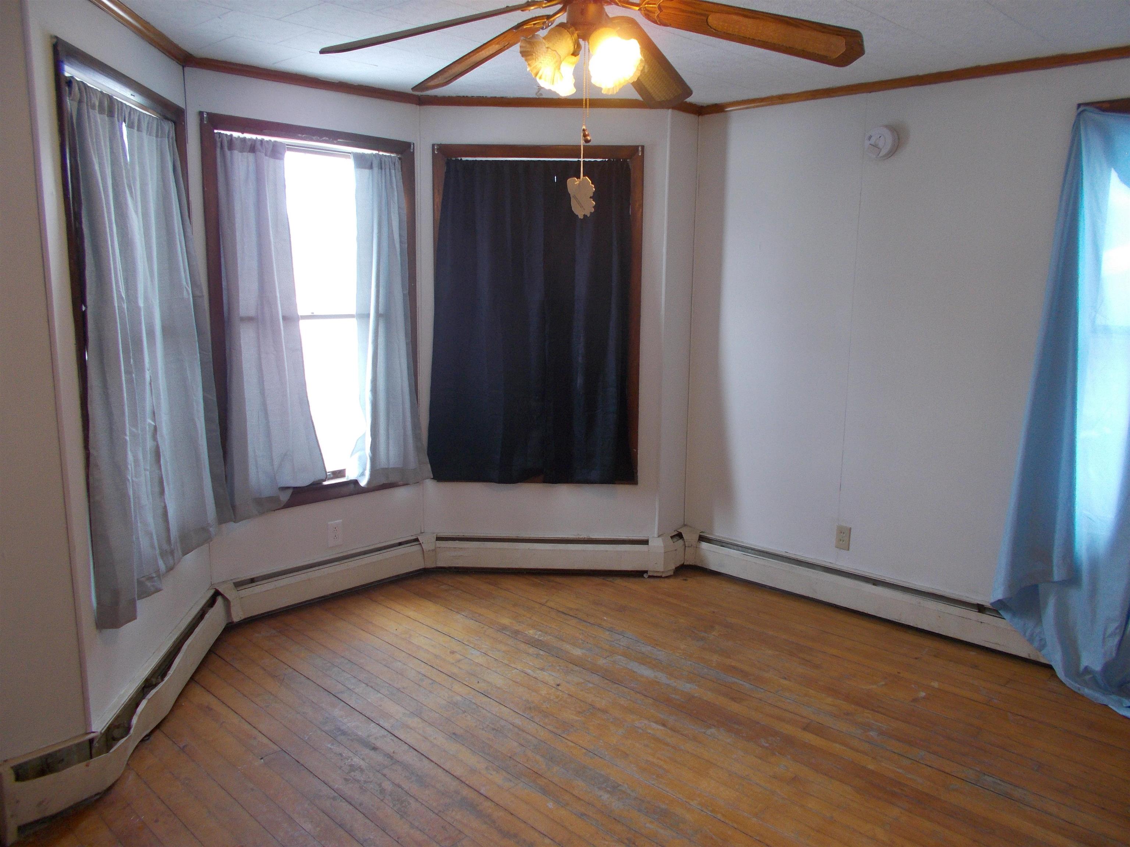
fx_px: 849
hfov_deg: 67.3
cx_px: 565
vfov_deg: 53.1
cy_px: 424
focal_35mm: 26
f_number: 3.2
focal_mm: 4.6
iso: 125
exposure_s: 1/25
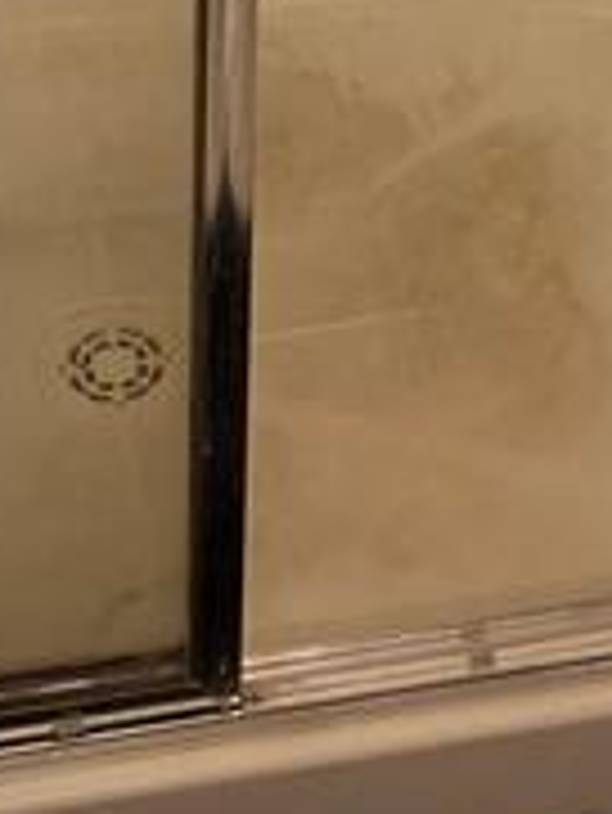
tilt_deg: -14.5
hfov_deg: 14.5
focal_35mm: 102
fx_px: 2402
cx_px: 364
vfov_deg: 15.2
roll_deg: -2.1
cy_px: -859
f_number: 1.78
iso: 250
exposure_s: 1/60
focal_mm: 6.76
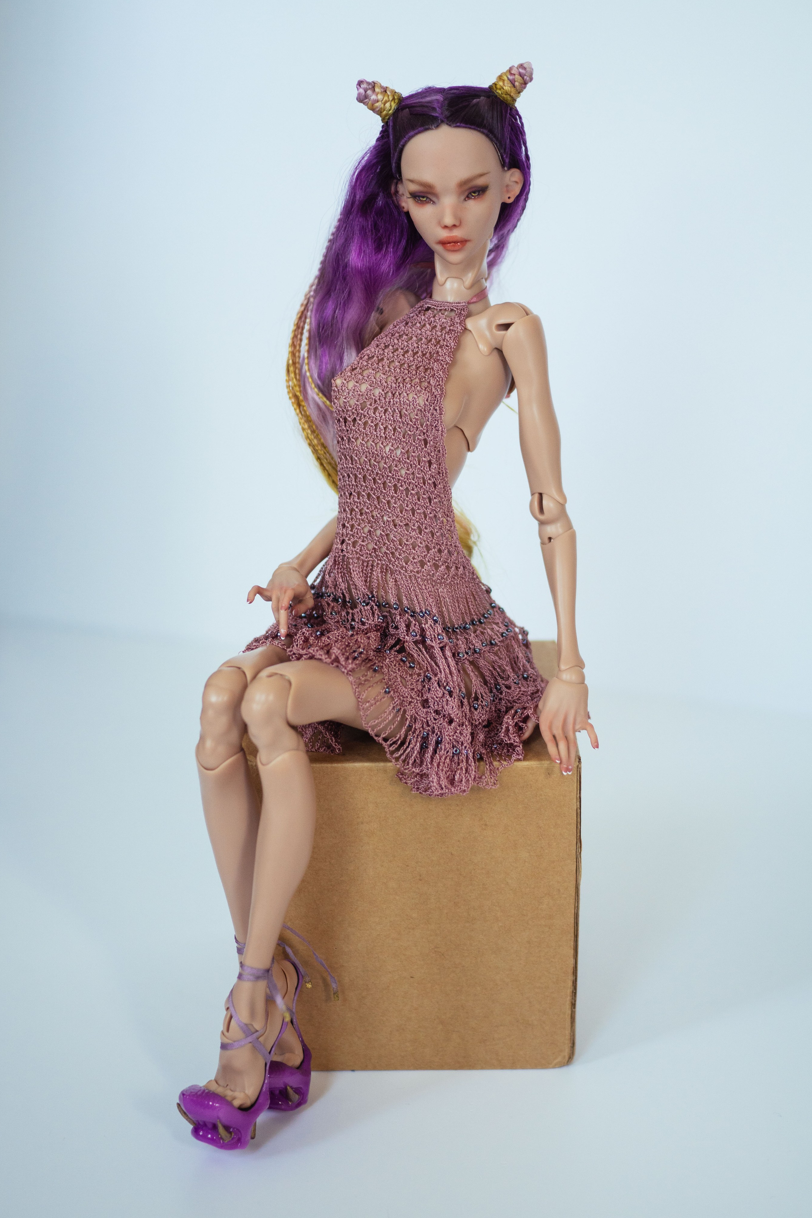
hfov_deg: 17.9
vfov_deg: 26.7
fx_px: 2571
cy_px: 611
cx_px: 408
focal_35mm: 76
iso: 400
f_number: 2.8
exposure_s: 1/40
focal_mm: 50
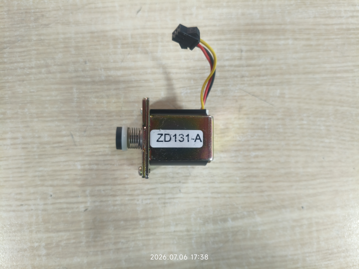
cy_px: 134
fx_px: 270
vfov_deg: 53.1
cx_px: 180
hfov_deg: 67.3
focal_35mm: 26
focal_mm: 4.94
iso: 160
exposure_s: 1/50
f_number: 1.5
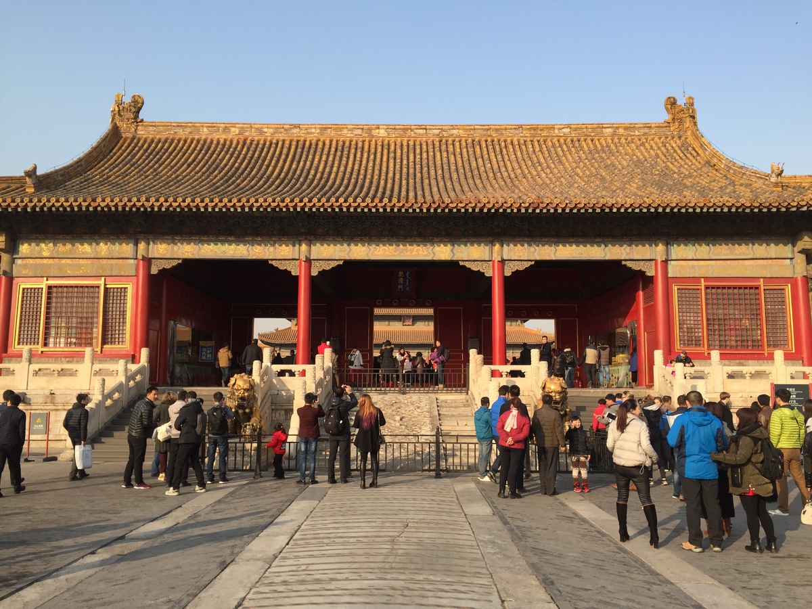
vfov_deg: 48.2
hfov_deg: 61.7
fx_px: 680
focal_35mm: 29
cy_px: 304
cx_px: 406
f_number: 2.2
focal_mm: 4.15
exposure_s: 1/860
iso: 32
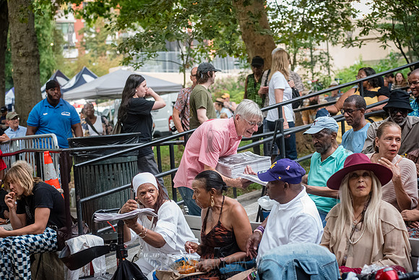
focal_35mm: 80
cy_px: 140
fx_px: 931
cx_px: 210
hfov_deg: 25.4
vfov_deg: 17.1
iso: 6400
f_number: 4
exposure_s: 1/500
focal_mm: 80
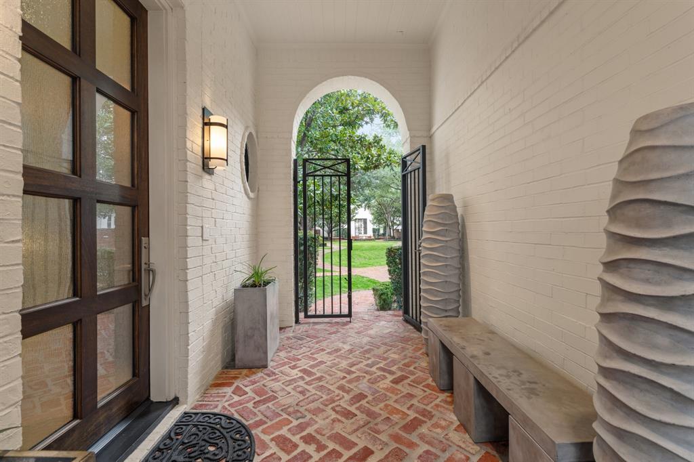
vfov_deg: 73.7
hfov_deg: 96.8
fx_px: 308
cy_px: 231
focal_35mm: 16
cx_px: 347
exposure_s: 1.6
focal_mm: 16
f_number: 8
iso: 100
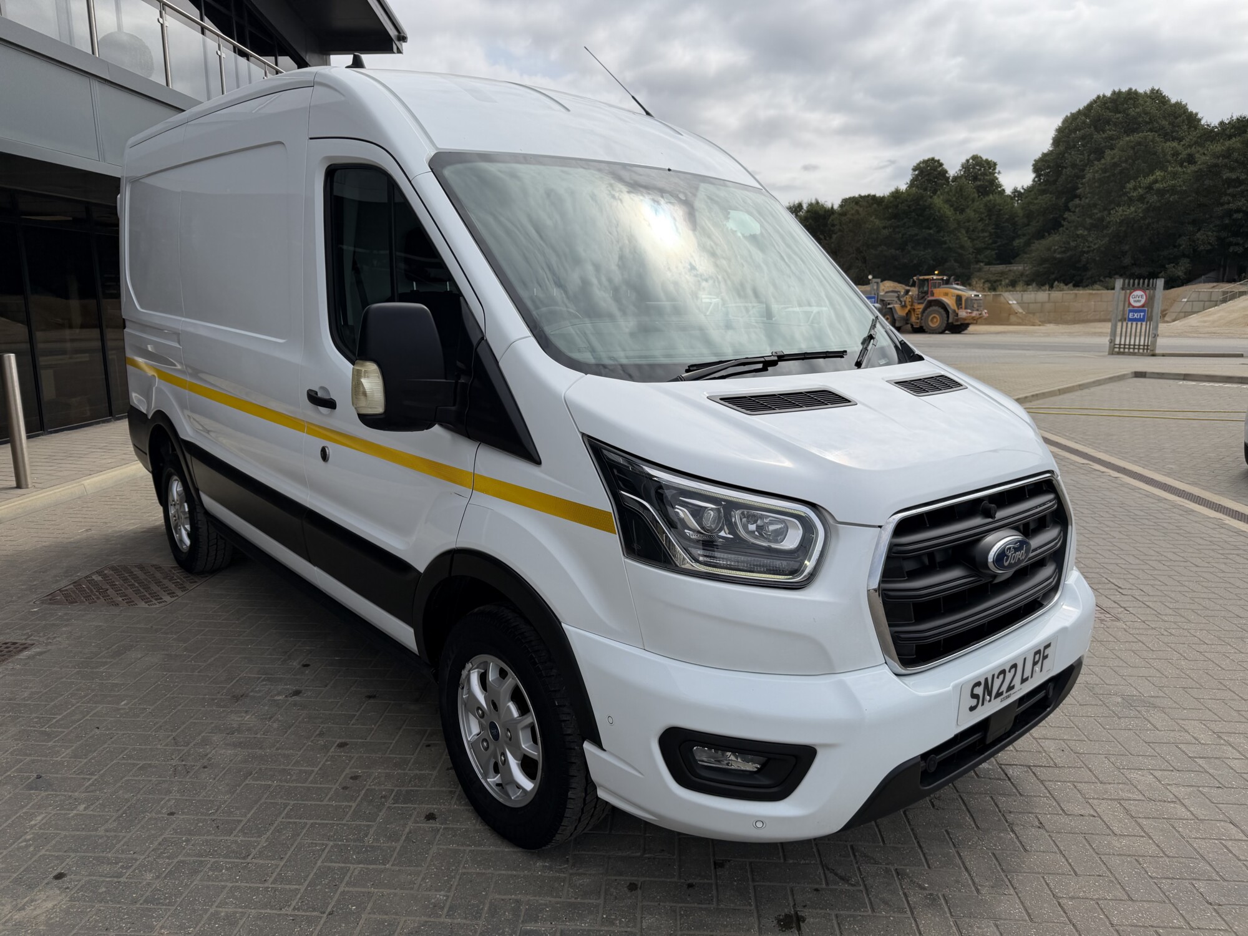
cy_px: 468
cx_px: 624
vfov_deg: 56.8
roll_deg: +1.5
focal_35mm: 24
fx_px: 865
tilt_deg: -9.0
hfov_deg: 71.6
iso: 80
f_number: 1.78
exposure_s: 1/6711
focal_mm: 6.76
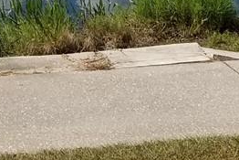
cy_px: -292
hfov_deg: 12.4
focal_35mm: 165
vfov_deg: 7.5
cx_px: 132
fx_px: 1096
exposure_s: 1/3024
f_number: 1.7
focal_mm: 4.25
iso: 50
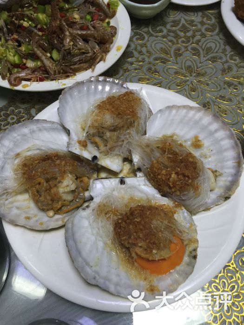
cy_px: 162
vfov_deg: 61.7
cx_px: 122
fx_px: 273
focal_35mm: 29
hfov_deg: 48.2
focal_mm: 4.15
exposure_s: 1/17
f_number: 2.2
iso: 50
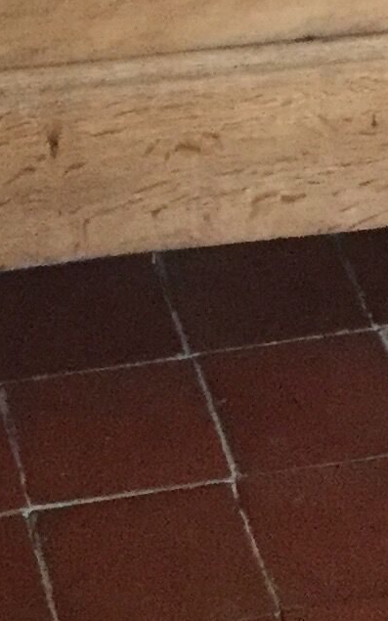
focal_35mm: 169
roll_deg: -0.4
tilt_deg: -18.3
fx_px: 2859
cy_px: -510
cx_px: 179
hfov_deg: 7.8
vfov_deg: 11.5
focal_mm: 3.3
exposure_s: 1/25
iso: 250
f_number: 2.4
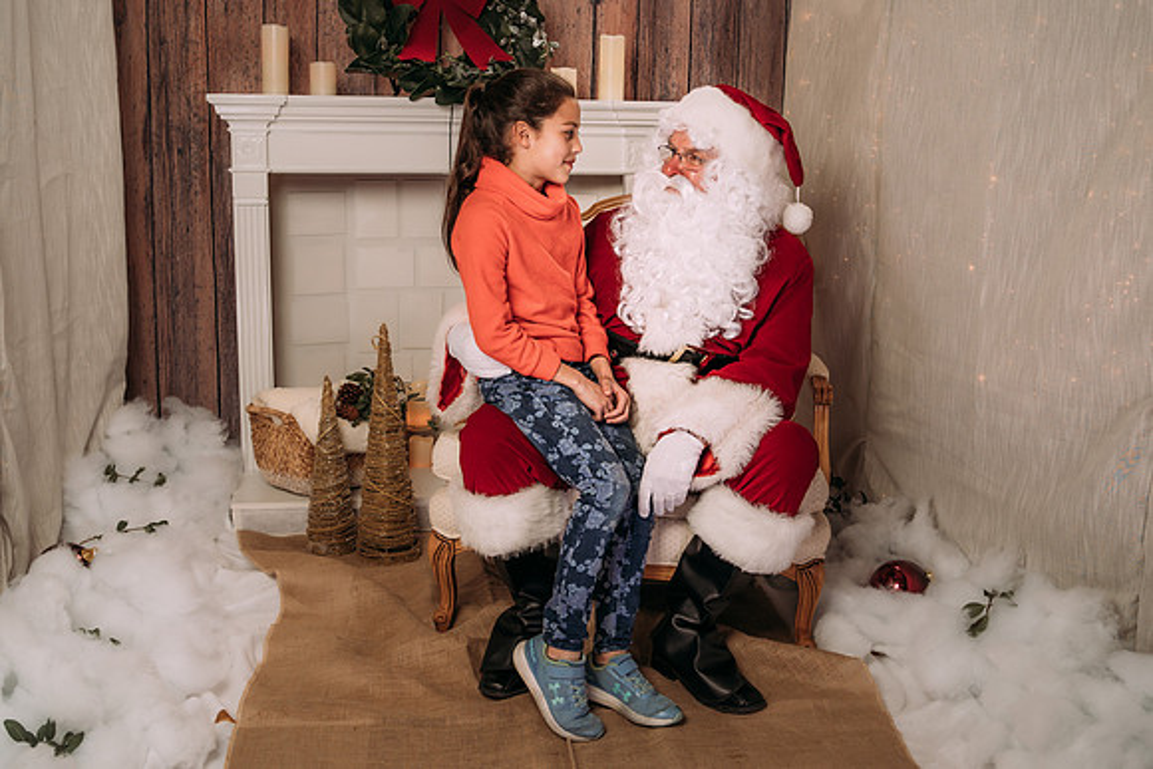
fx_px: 1265
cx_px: 582
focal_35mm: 40
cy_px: 359
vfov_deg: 33.8
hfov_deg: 49.0
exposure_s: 1/100
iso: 100
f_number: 5
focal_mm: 35
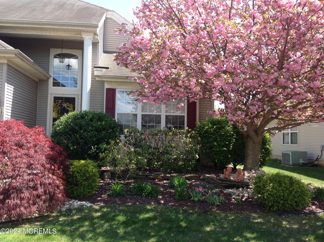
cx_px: 162
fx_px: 327
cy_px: 121
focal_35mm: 35
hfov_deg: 52.7
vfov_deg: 40.6
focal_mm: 4.28
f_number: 2.4
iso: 50
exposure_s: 1/387
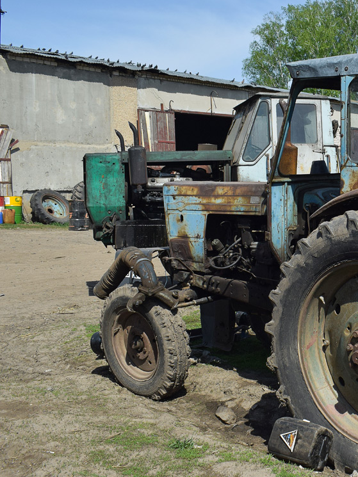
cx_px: 354
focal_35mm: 49
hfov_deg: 28.1
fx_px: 672
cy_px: 244
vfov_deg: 39.1
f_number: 7.1
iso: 200
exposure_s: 1/1000
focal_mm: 21
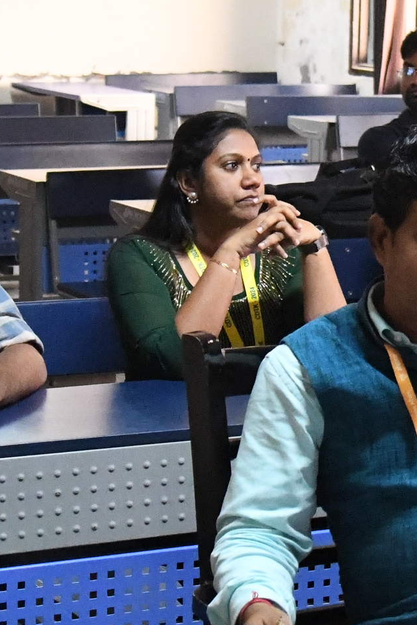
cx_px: 349
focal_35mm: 130
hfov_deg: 10.5
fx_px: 2259
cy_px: 309
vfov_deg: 15.8
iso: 12800
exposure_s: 1/125
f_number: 4
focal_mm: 30
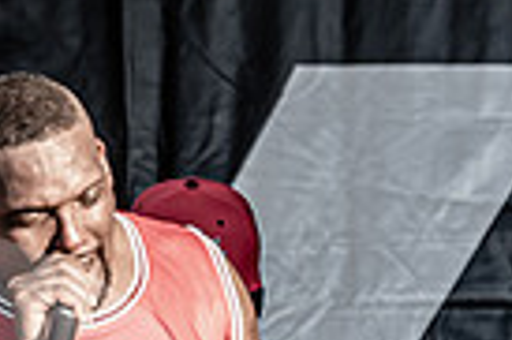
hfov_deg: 1.8
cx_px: -753
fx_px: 16506
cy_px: 379
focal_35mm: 1162
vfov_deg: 1.2
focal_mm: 200
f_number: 2.8
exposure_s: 1/800
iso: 100
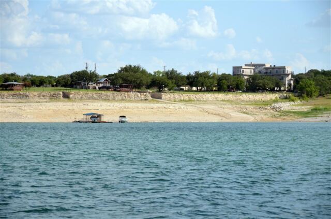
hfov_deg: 18.2
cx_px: 166
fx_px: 1032
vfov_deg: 12.1
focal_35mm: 112
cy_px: 110
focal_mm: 75
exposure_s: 1/640
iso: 100
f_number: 6.3
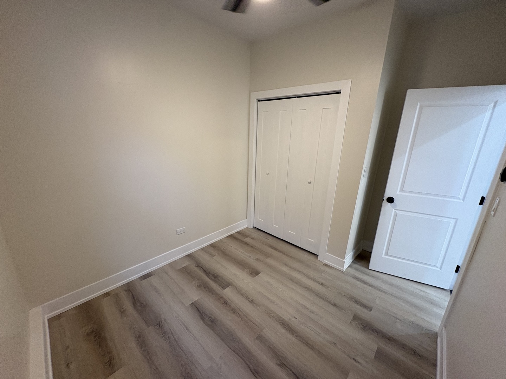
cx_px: 253
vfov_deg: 85.7
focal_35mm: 14
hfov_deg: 102.1
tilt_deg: -16.1
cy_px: 190
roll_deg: -1.2
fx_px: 205
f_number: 2.2
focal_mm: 2.22
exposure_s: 1/60
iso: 160
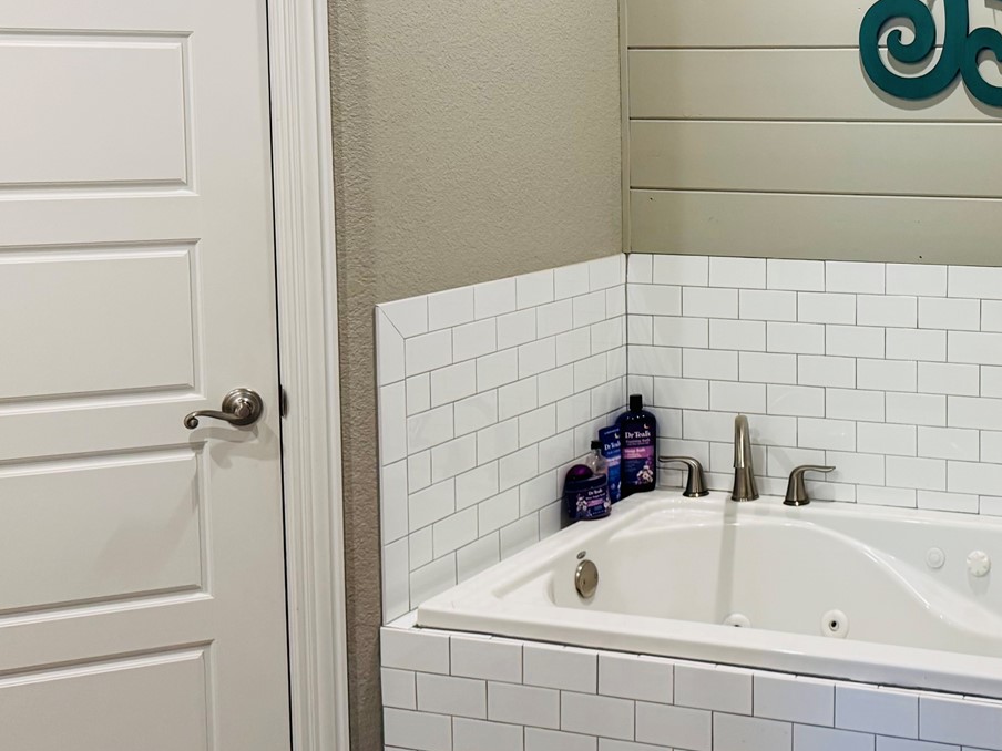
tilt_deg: -5.2
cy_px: 212
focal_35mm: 51
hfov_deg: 35.1
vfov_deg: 28.2
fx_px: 1476
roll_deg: -0.3
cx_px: 922
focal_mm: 6.76
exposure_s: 1/120
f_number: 1.78
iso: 200
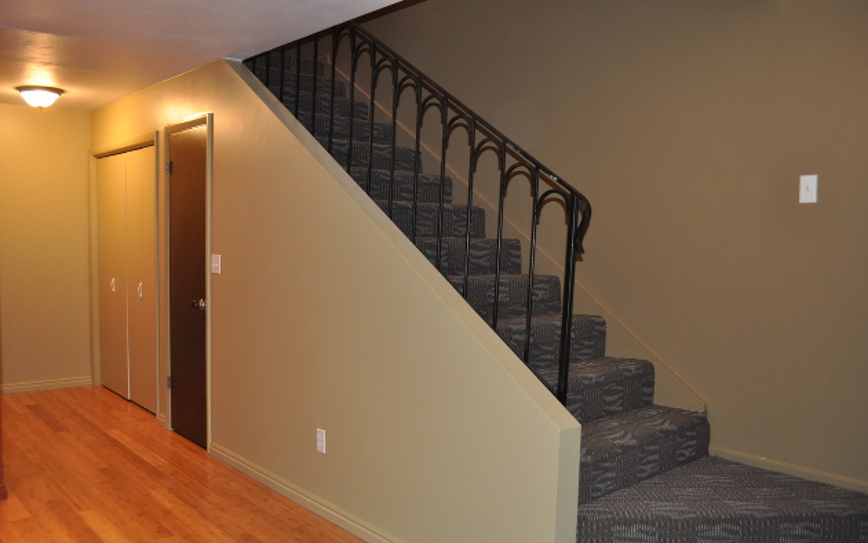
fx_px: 733
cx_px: 435
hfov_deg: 61.2
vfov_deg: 40.6
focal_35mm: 31
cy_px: 291
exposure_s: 1/60
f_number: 3.8
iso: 800
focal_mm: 20
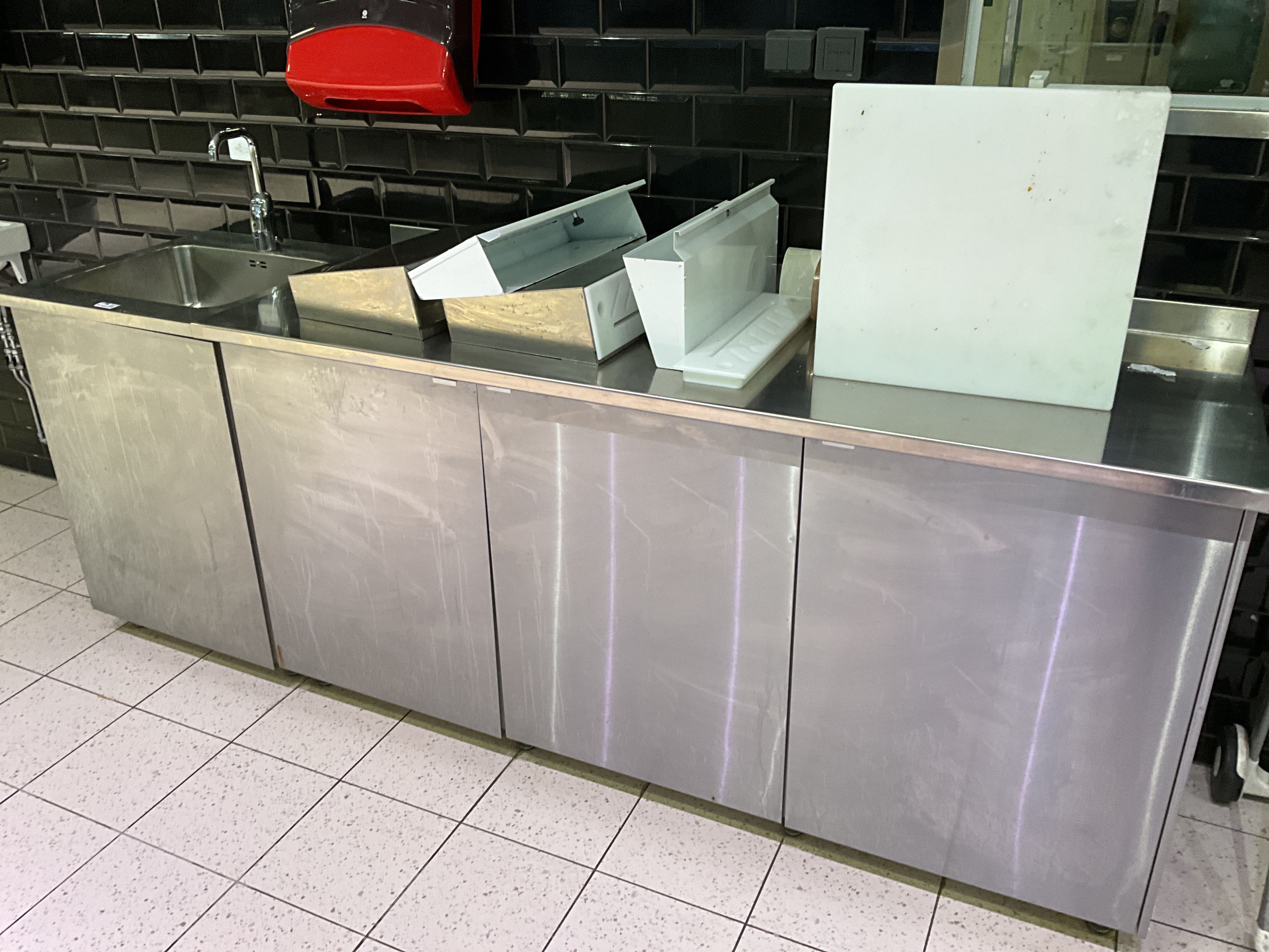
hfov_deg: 61.7
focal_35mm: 29
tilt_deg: -24.7
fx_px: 1063
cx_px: 634
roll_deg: -0.6
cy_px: 476
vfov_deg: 48.2
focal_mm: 3
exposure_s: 1/60
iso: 80
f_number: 1.8
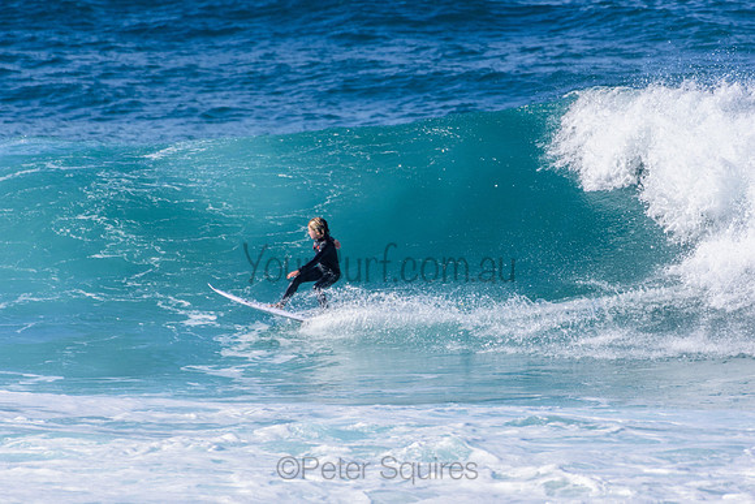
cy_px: 252
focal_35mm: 750
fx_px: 15732
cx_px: 378
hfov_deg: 2.7
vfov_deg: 1.8
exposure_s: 1/2000
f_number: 5.6
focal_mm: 500
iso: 280
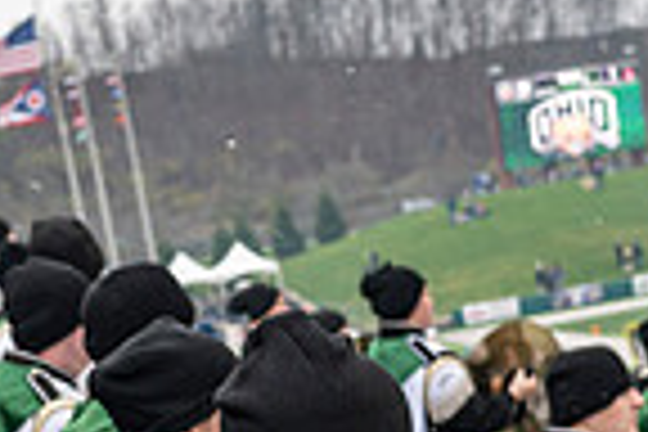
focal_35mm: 97
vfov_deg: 13.2
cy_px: 668
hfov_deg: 21.0
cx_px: 364
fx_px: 1746
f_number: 2.8
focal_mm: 24
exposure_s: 1/500
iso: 160
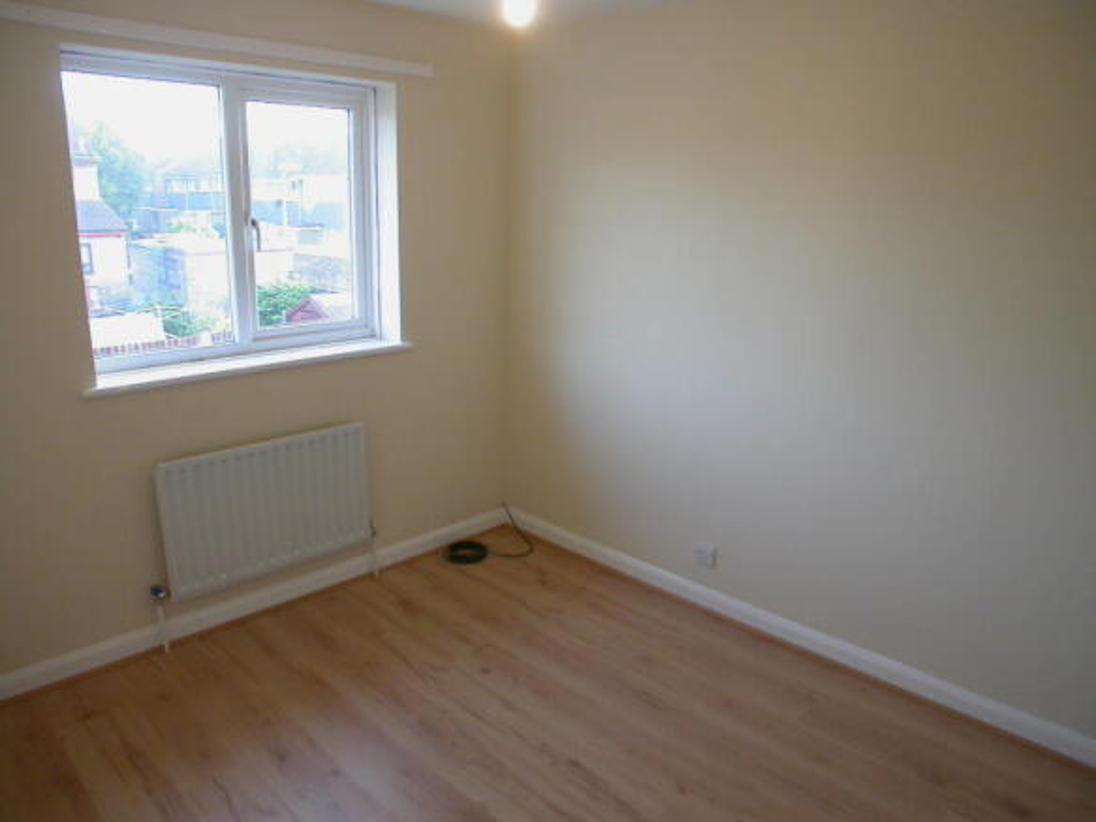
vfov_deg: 37.7
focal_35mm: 38
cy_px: 411
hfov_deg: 49.0
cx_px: 548
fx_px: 1203
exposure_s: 1/21
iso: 100
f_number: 2.6
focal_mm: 7.85
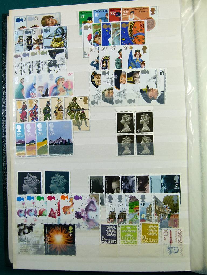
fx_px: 271
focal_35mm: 34
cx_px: 104
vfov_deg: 54.0
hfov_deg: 41.8
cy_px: 138
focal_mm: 6.1
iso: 100
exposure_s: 1/125
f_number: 4
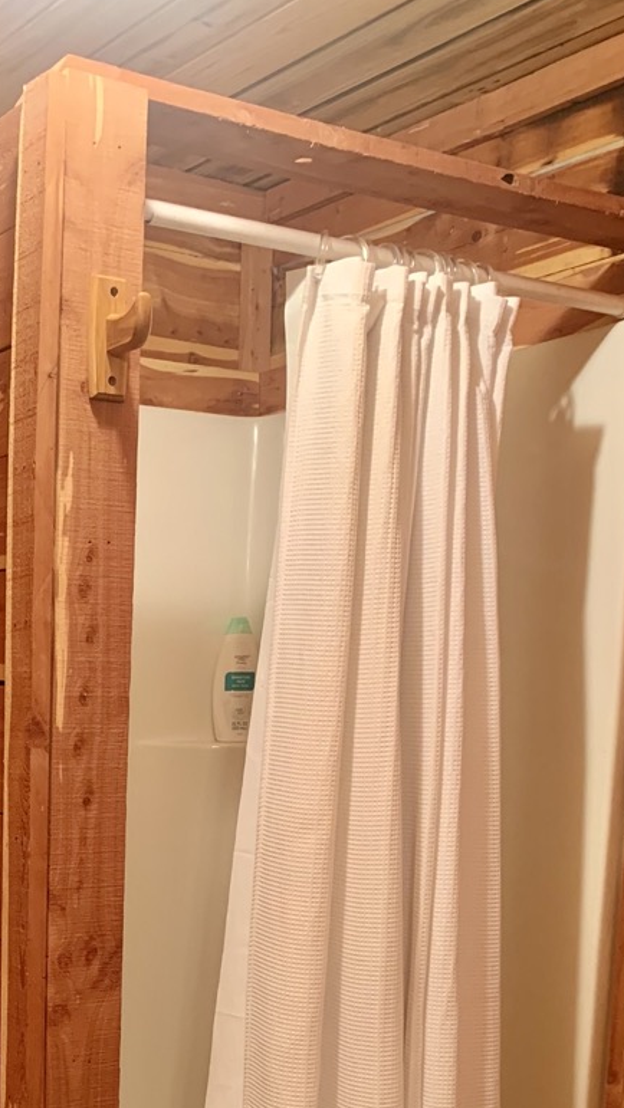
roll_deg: -2.2
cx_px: -10
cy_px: 910
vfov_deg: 41.5
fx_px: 1382
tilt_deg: -7.0
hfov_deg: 24.2
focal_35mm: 47
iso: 320
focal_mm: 4.25
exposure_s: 1/40
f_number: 1.8
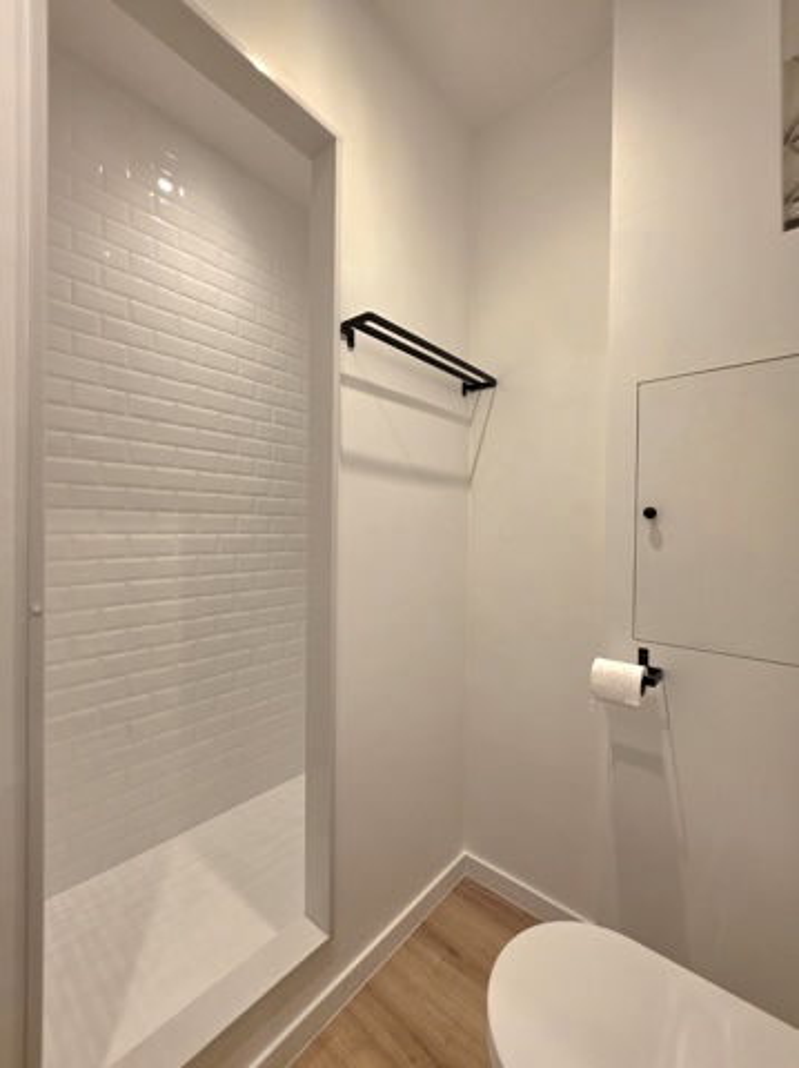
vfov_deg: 106.2
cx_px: 400
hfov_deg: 89.8
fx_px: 401
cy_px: 534
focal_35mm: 13
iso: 80
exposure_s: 1/101
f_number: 1.9
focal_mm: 2.2
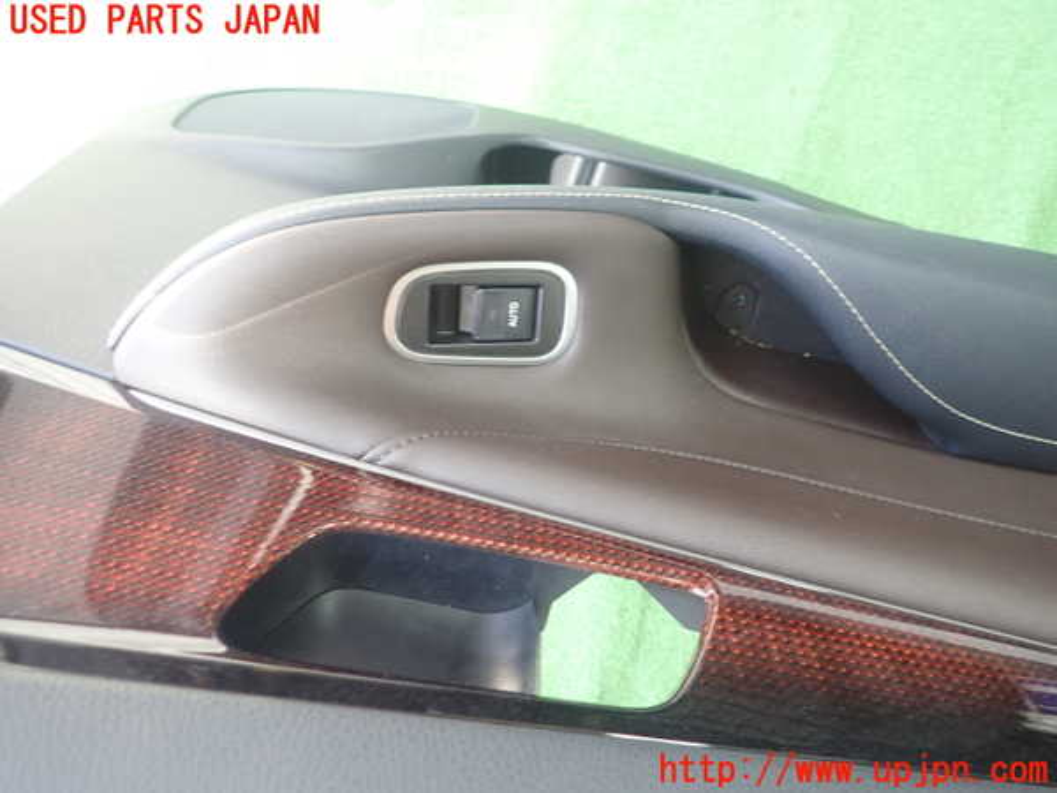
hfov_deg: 69.4
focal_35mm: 25
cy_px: 396
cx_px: 528
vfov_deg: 54.9
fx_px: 763
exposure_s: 1/30
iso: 200
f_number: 2
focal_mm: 4.5
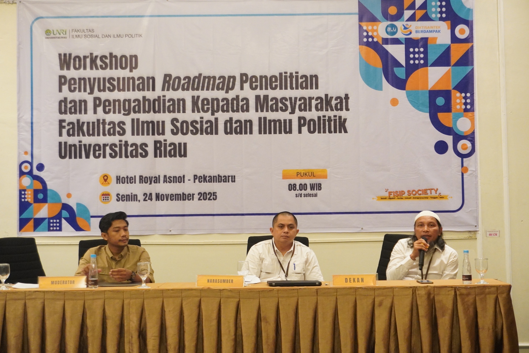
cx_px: 264
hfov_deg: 35.0
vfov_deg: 23.8
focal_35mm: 57
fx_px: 838
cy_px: 176
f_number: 5.6
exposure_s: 1/60
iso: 5000
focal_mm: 38
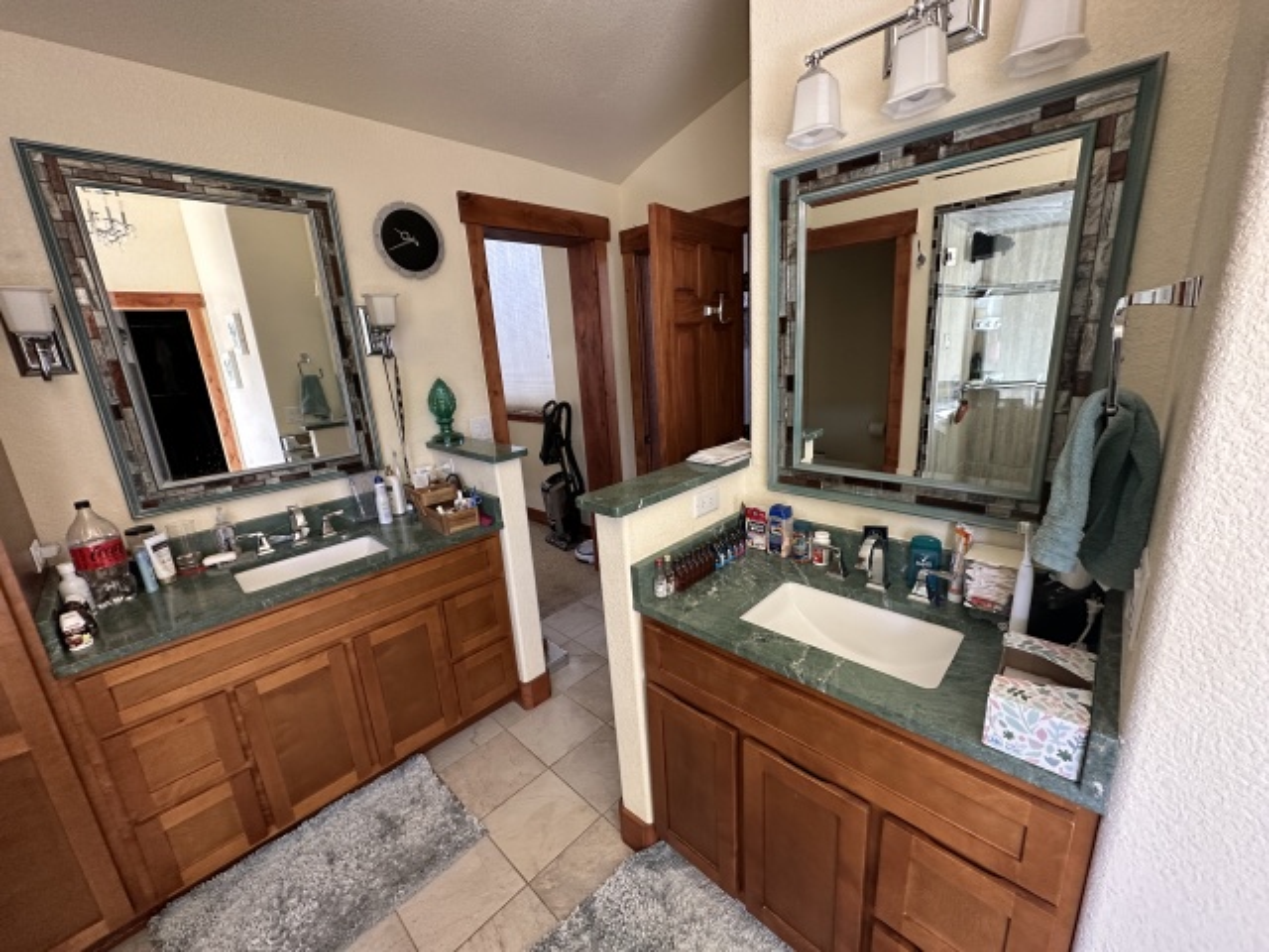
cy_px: 476
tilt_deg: -14.6
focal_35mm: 14
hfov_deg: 102.1
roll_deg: +2.9
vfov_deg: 85.7
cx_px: 634
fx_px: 513
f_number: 2.2
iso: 250
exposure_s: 1/99
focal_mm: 2.22
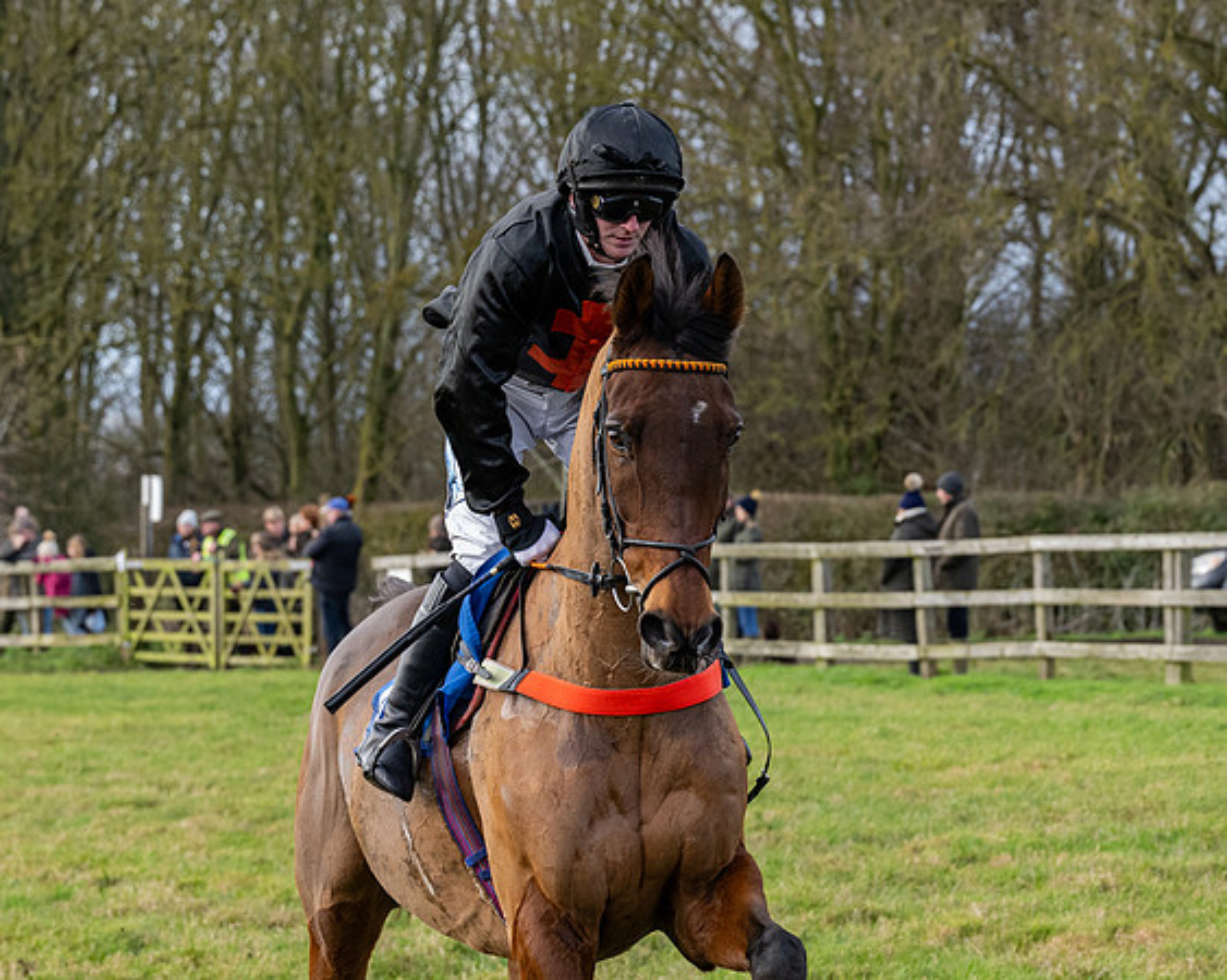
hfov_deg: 11.0
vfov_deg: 8.8
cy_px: 495
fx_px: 6369
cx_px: 738
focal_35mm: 175
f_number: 5
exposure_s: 1/800
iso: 800
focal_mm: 81
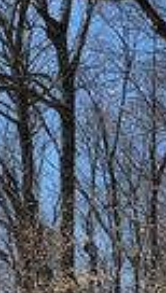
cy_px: 341
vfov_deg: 20.9
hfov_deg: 12.6
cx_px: 132
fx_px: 748
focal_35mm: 96
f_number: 1.78
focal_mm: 6.76
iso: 80
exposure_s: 1/3425
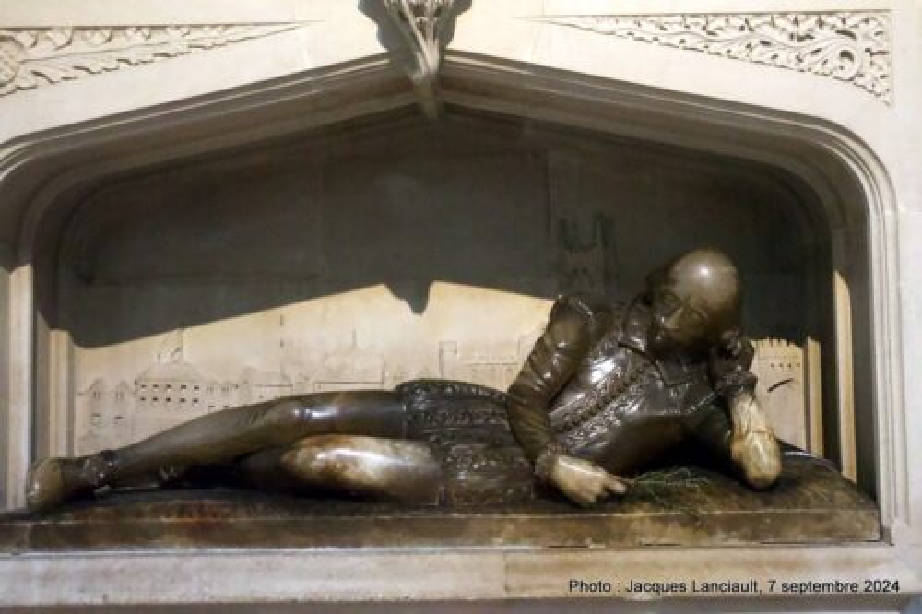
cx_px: 461
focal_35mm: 43
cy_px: 307
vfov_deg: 31.2
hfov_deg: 45.4
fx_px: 1101
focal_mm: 29
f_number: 7.1
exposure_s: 1/100
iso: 22800
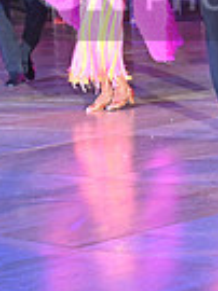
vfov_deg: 10.3
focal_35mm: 190
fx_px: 1598
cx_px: 248
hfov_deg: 7.7
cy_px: -16
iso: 6400
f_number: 8
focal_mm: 46
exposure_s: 1/400
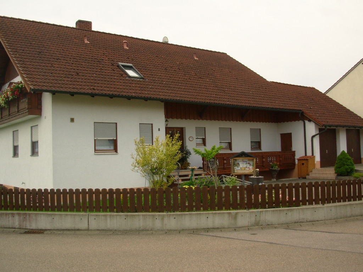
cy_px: 136
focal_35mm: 38
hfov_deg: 49.0
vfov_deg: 37.7
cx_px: 182
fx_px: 398
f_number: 2.9
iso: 50
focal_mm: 6.3
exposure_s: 1/627
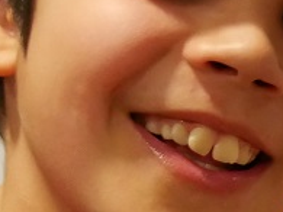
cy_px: 363
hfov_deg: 11.3
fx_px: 1258
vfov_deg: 9.2
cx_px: 604
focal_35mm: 154
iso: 2500
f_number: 5.6
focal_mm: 15
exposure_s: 1/60
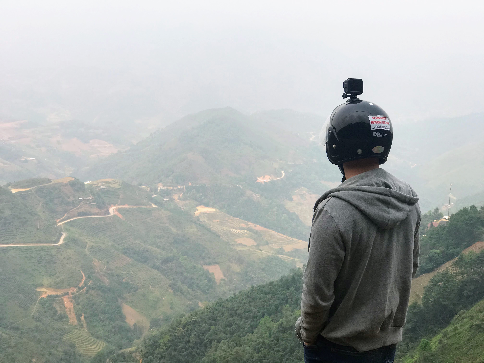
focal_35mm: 57
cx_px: 242
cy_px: 182
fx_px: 797
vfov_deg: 25.7
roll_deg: -2.3
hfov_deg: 33.8
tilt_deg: -13.8
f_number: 2.8
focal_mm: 6.6
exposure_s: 1/679
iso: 20
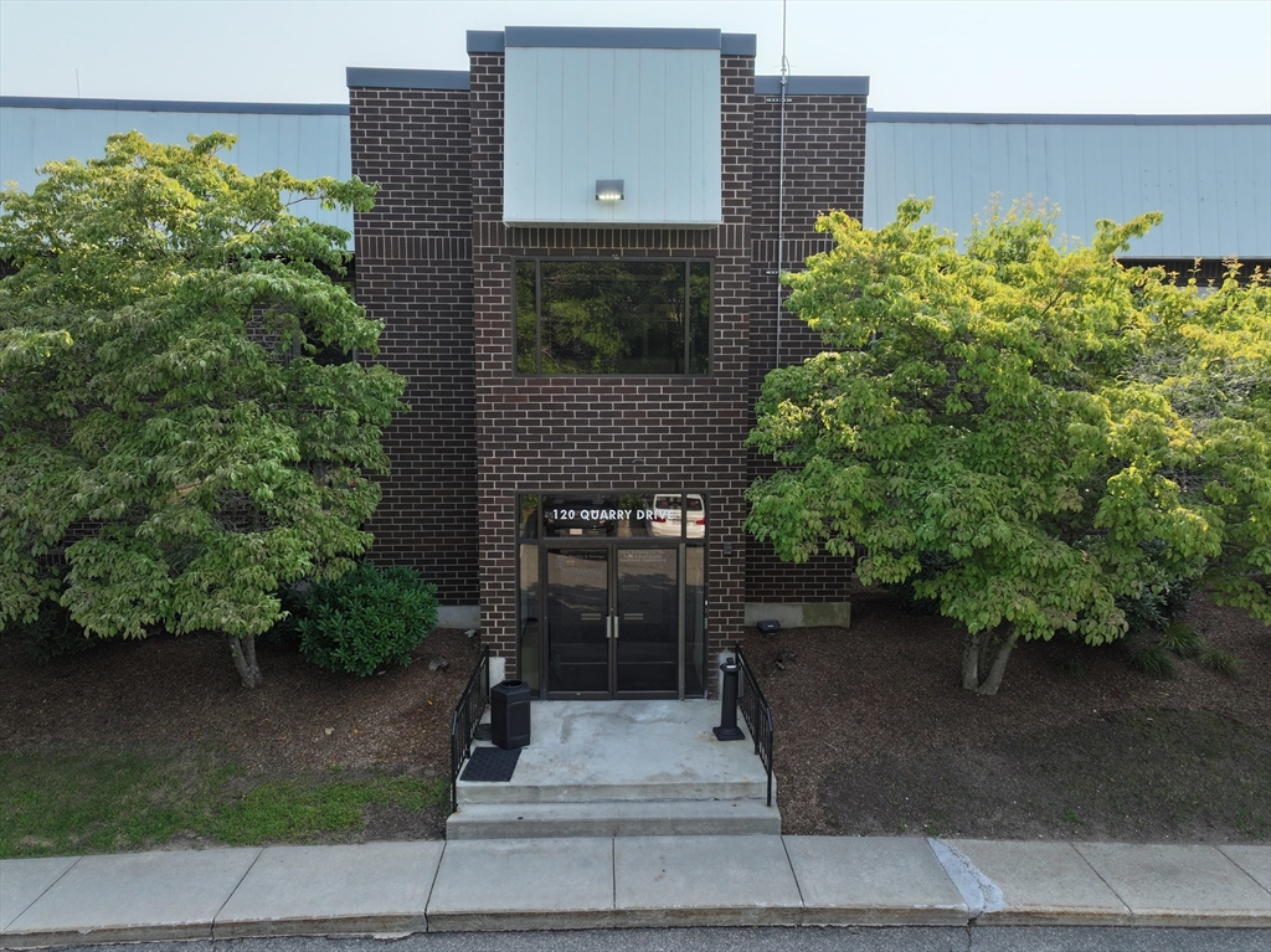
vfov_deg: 56.8
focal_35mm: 24
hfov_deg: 71.6
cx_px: 636
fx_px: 881
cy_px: 476
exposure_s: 1/15
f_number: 2.8
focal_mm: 12.29
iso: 100
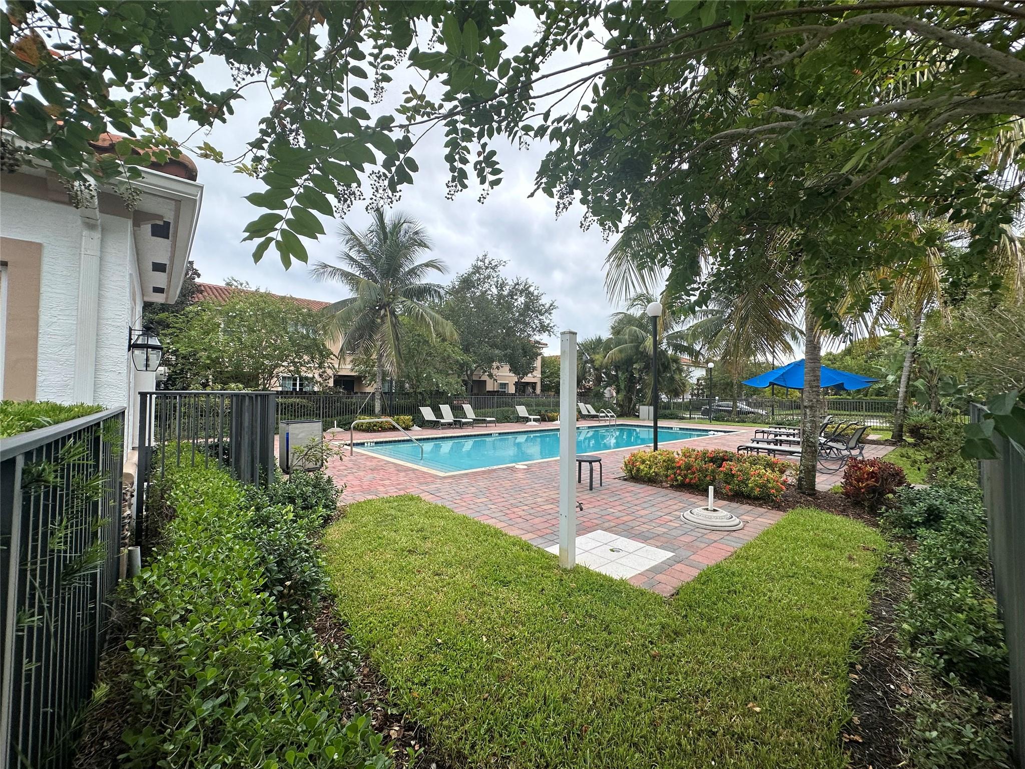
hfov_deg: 102.1
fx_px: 415
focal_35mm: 14
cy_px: 384
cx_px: 512
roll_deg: -0.6
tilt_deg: +1.6
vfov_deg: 85.7
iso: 50
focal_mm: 2.22
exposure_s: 1/99
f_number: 2.2
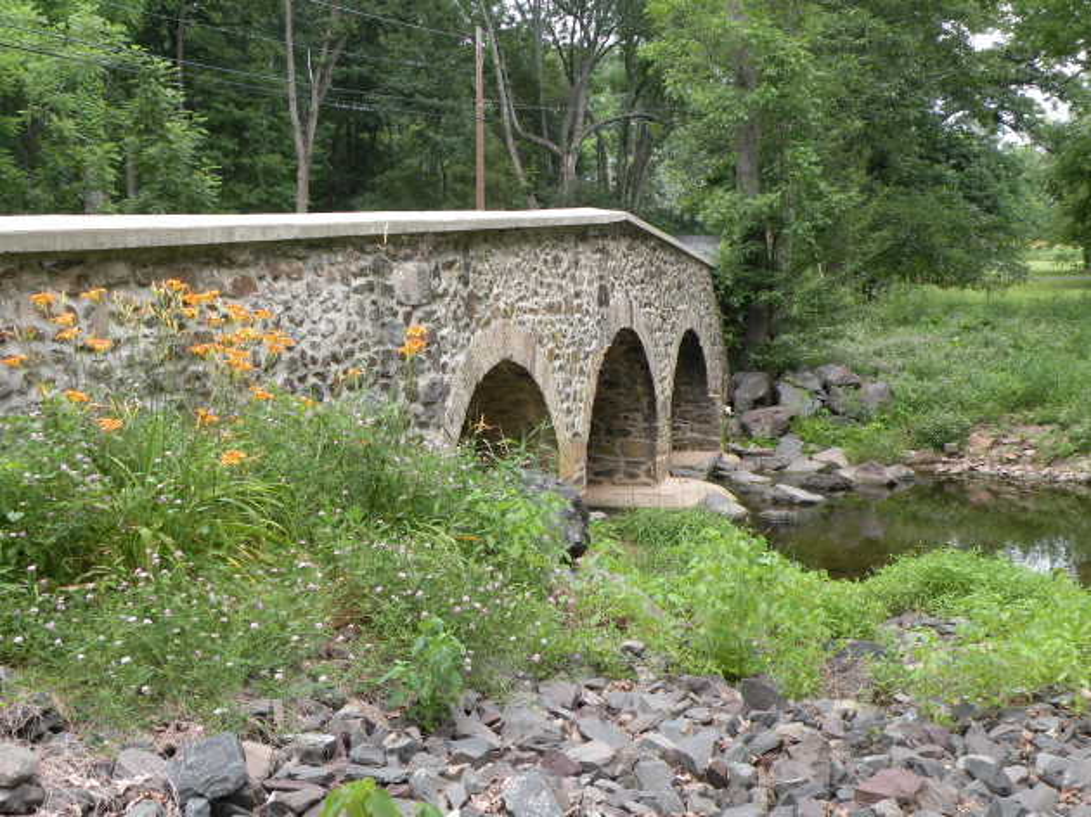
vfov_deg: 34.3
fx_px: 1323
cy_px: 408
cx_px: 546
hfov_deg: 44.8
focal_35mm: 42
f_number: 4
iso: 64
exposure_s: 1/84.5
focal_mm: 7.4
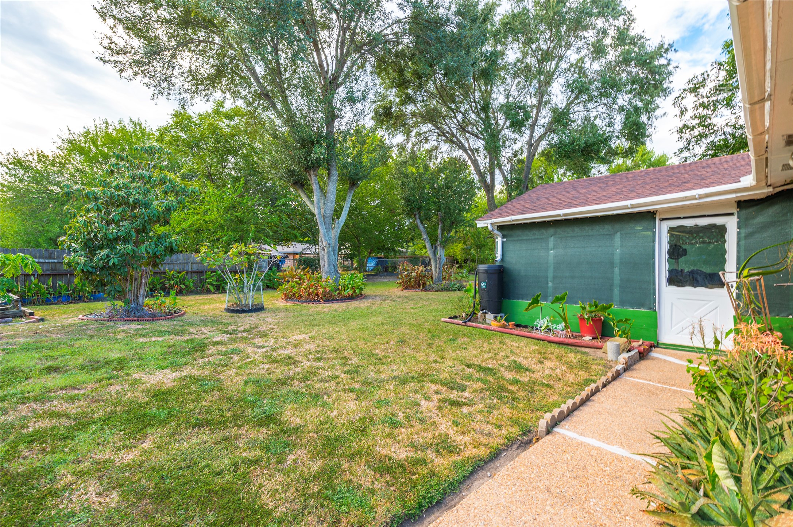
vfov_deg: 73.7
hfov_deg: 96.8
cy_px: 264
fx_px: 352
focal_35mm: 16
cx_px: 396
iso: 125
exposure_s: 1/25
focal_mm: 16
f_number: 11
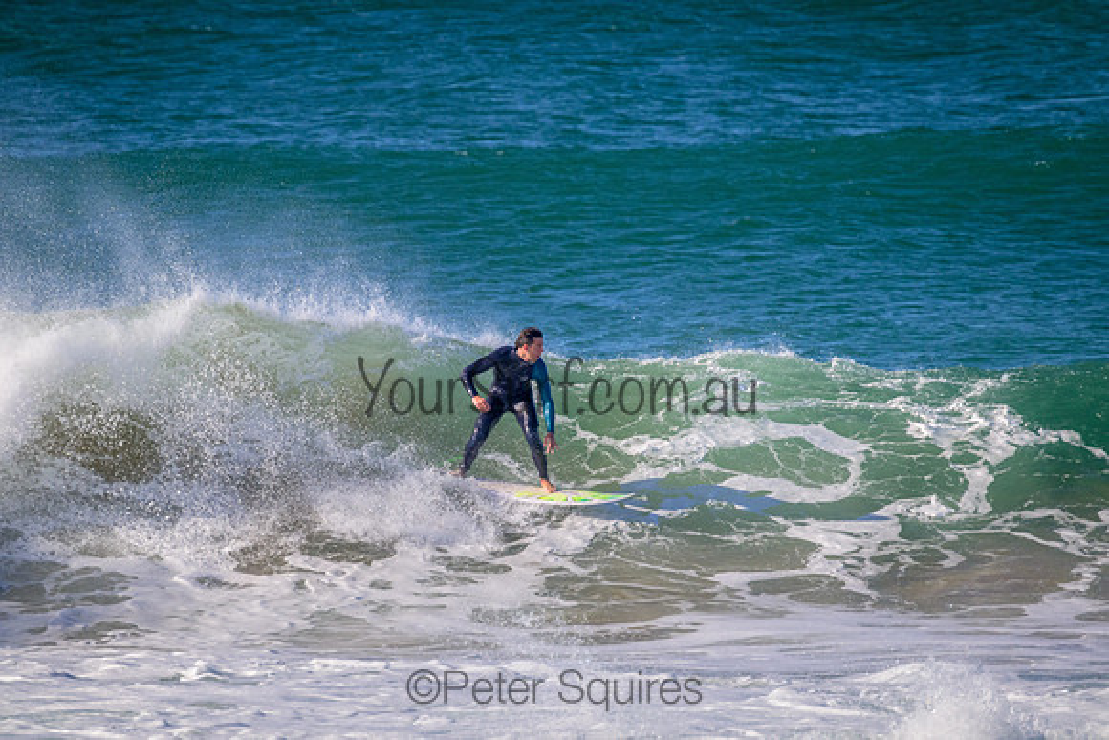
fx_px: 24649
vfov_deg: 1.7
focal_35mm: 800
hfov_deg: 2.6
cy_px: 370
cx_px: 554
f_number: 11
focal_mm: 800
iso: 1800
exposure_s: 1/2000
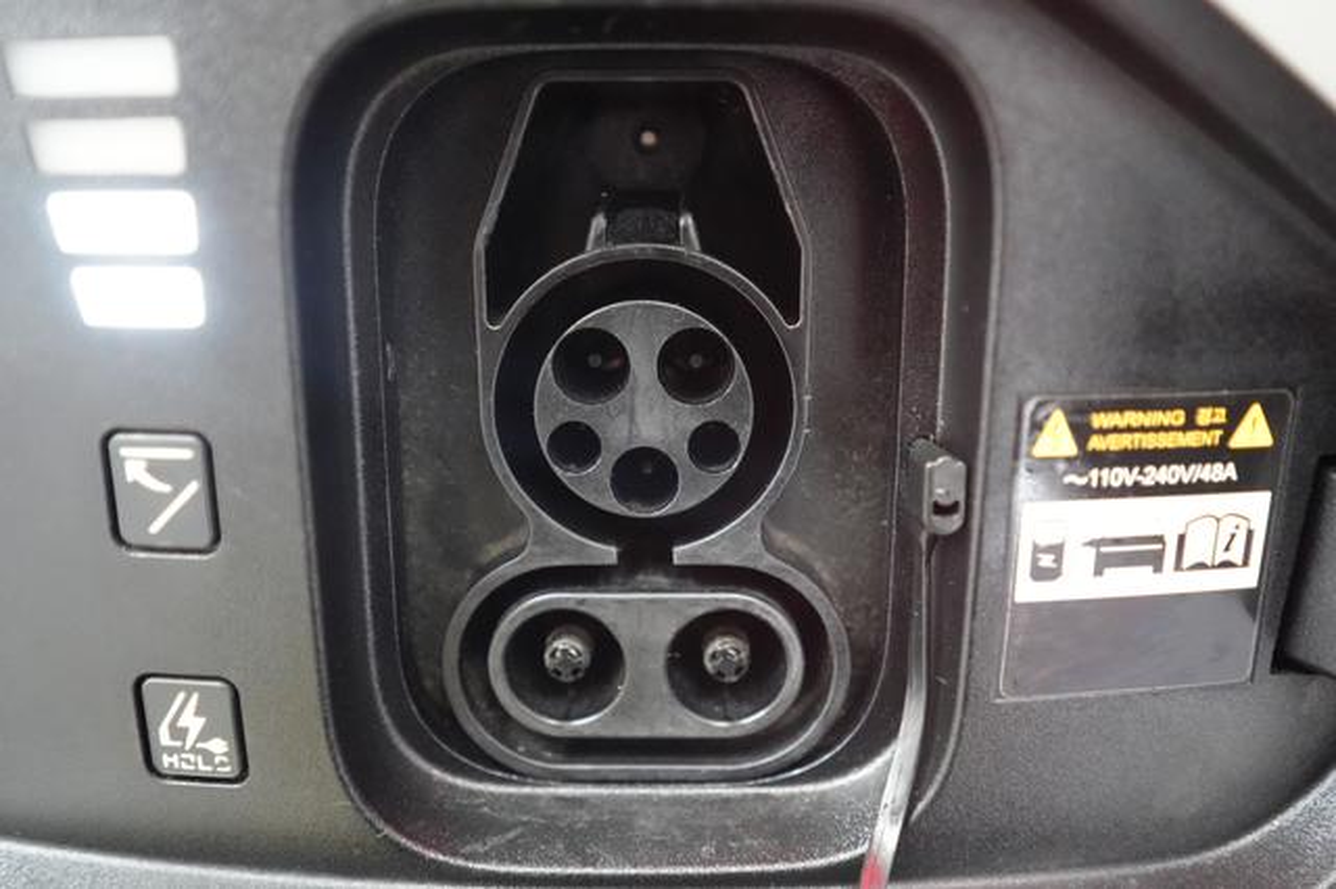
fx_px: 1001
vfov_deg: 47.9
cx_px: 668
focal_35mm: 27
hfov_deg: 67.4
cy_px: 444
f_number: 2.8
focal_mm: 27
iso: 12800
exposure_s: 1/100
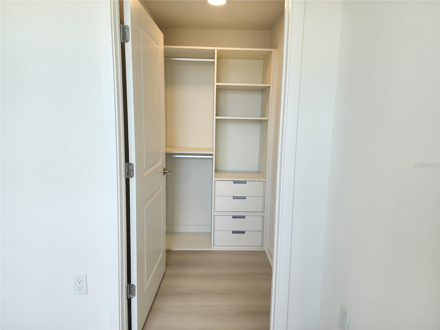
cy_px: 165
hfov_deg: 73.9
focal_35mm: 23
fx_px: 292
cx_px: 220
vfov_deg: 58.9
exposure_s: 1/180
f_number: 1.8
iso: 64
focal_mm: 6.4
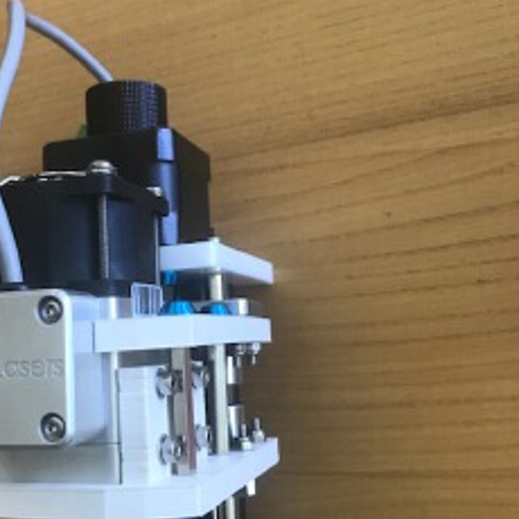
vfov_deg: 39.1
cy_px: 302
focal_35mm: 43
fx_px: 729
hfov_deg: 38.8
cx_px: 183
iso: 32
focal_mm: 3.99
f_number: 1.8
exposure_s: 1/33
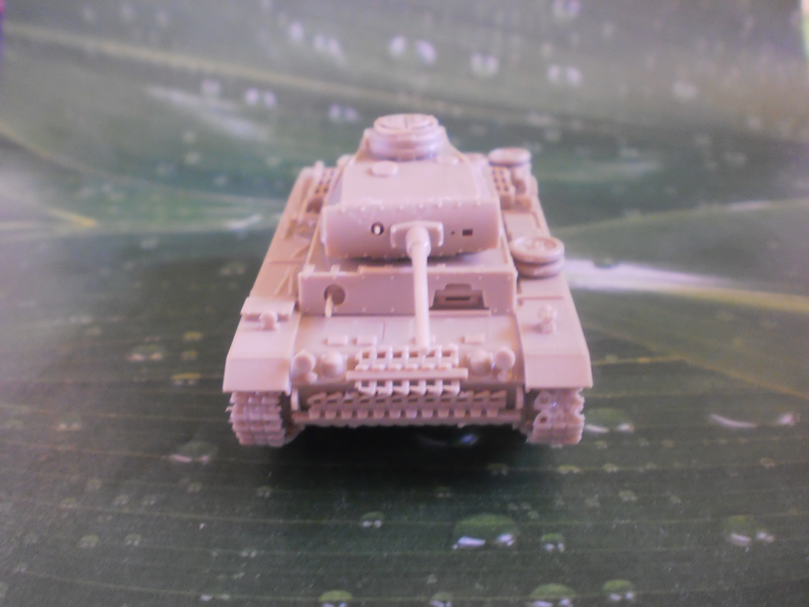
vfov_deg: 39.7
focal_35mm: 36
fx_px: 841
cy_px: 304
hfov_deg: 51.4
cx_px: 404
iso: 400
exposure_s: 1/5
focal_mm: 6.3
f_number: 3.1
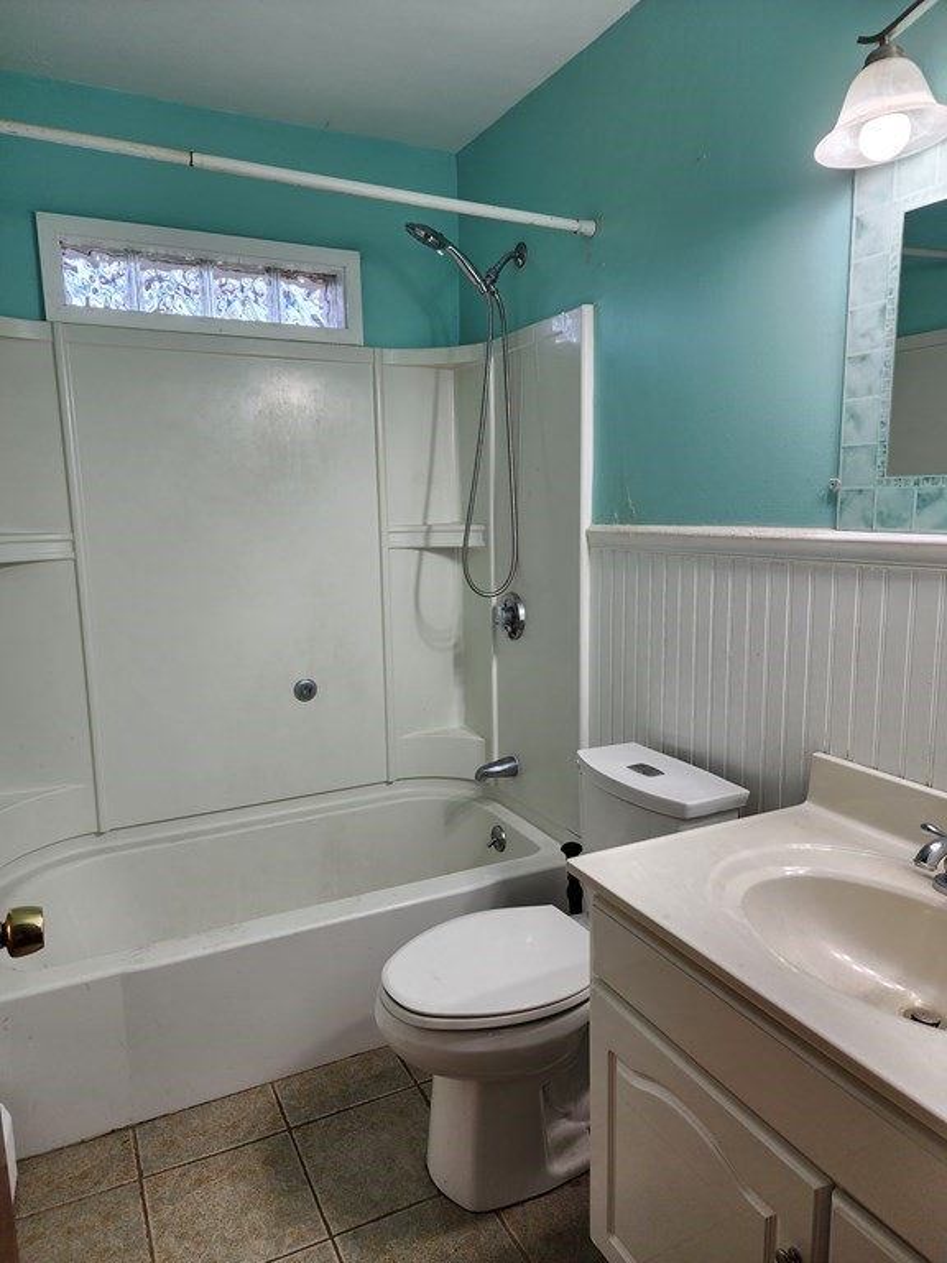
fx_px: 839
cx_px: 474
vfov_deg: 73.9
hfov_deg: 58.9
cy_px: 632
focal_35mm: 23
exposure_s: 1/120
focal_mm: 6.4
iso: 40
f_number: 1.8
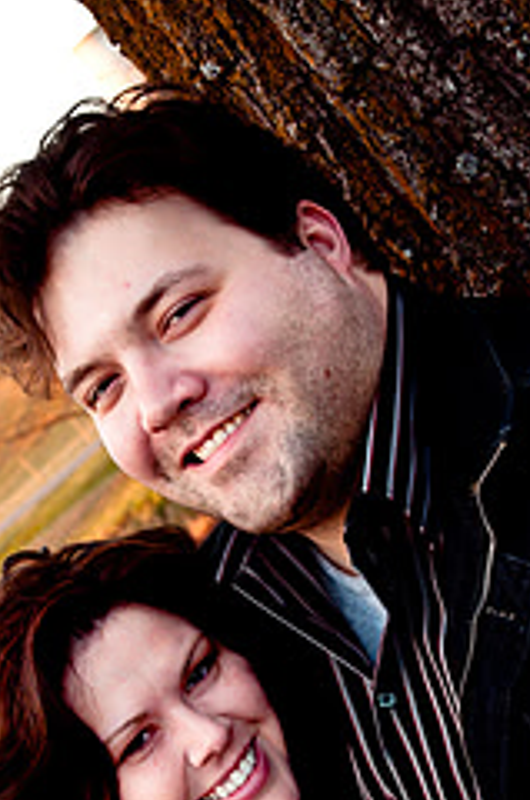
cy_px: 637
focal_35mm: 90
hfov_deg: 15.1
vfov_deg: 22.4
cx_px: 198
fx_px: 1996
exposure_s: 1/80
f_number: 5
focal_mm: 32
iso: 200
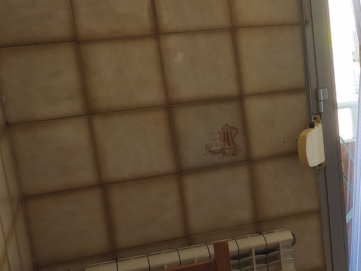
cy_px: 155
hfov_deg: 24.6
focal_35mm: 68
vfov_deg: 21.6
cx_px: 478
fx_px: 709
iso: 100
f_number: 1.65
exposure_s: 1/99.9
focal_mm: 6.18
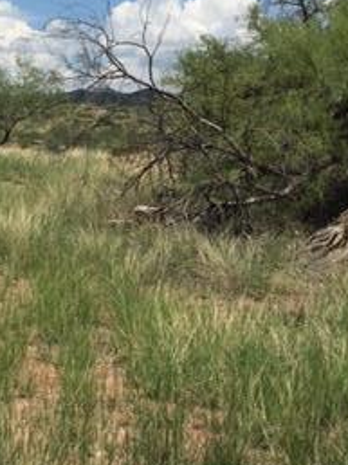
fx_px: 967
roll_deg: -0.8
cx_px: -7
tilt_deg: -6.3
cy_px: 260
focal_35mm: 72
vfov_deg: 27.0
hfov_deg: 19.7
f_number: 2.2
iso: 32
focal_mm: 4.15
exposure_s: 1/3968
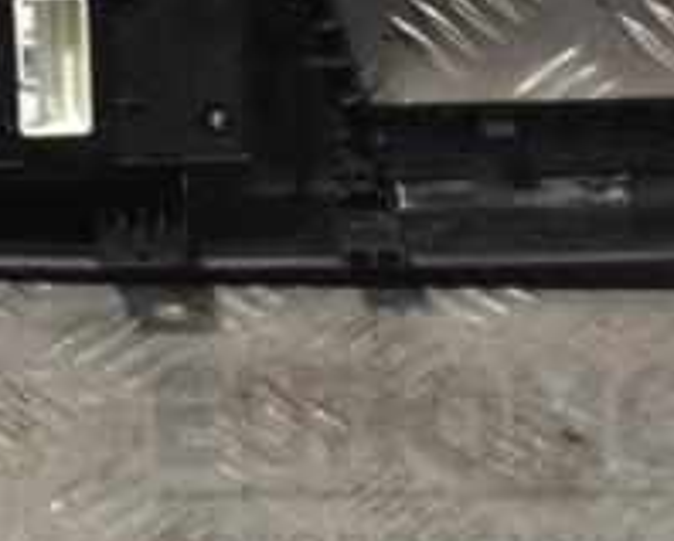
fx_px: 3576
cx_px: 92
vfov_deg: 8.6
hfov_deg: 10.7
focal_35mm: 179
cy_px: -37
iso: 180
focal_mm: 42
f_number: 5.3
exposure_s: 1/30
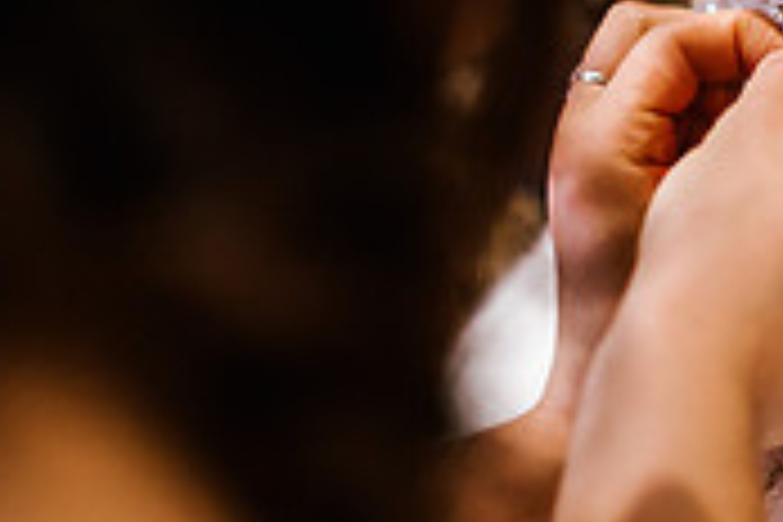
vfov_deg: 11.5
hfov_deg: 17.3
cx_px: 630
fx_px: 2545
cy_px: -65
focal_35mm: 117
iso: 1250
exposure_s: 1/250
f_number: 1.4
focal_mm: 35
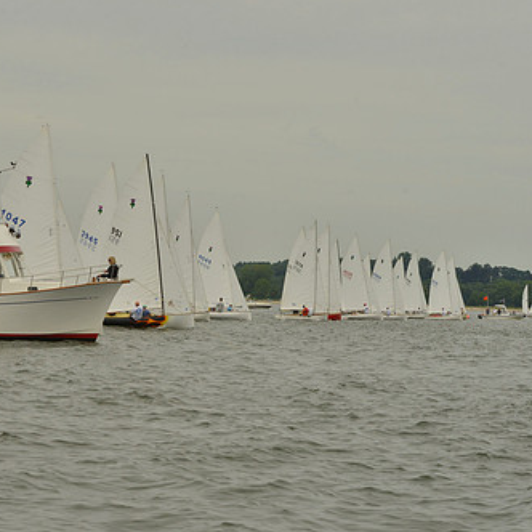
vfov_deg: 16.7
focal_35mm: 104
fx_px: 1808
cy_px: 267
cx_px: 120
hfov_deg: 16.6
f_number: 10
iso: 400
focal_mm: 70
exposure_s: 1/1250
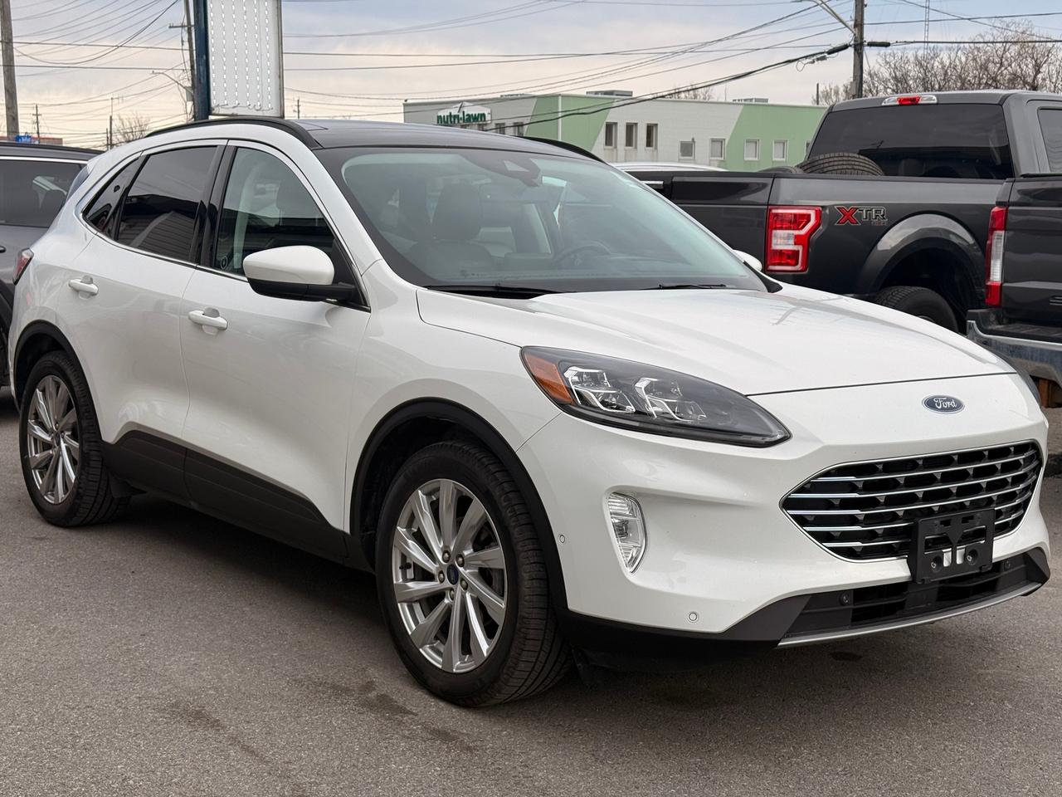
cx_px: 531
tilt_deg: -8.8
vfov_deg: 30.3
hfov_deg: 39.7
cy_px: 398
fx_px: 1473
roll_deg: -0.1
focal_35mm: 48
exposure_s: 1/1883
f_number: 1.78
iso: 64
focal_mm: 6.76
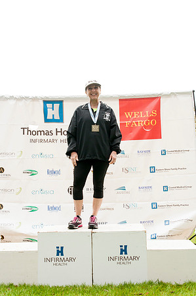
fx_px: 430
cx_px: 98
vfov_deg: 37.9
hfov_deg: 25.7
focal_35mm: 52
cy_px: 148
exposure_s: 1/160
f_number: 5.6
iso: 800
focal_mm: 35
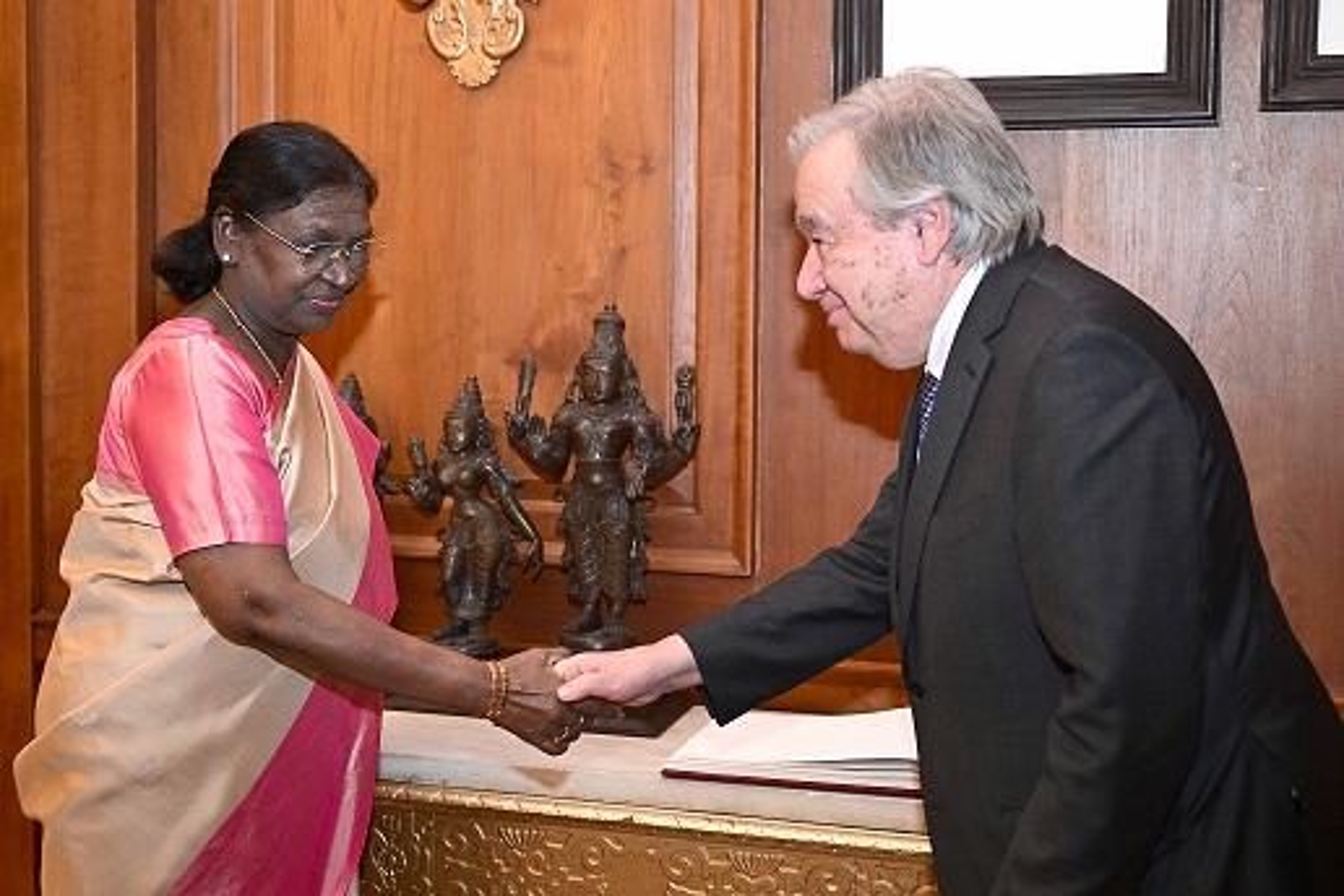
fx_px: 1568
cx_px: 672
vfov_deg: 31.9
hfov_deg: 46.4
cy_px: 448
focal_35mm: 42
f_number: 2.8
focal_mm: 42
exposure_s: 1/160
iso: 1600
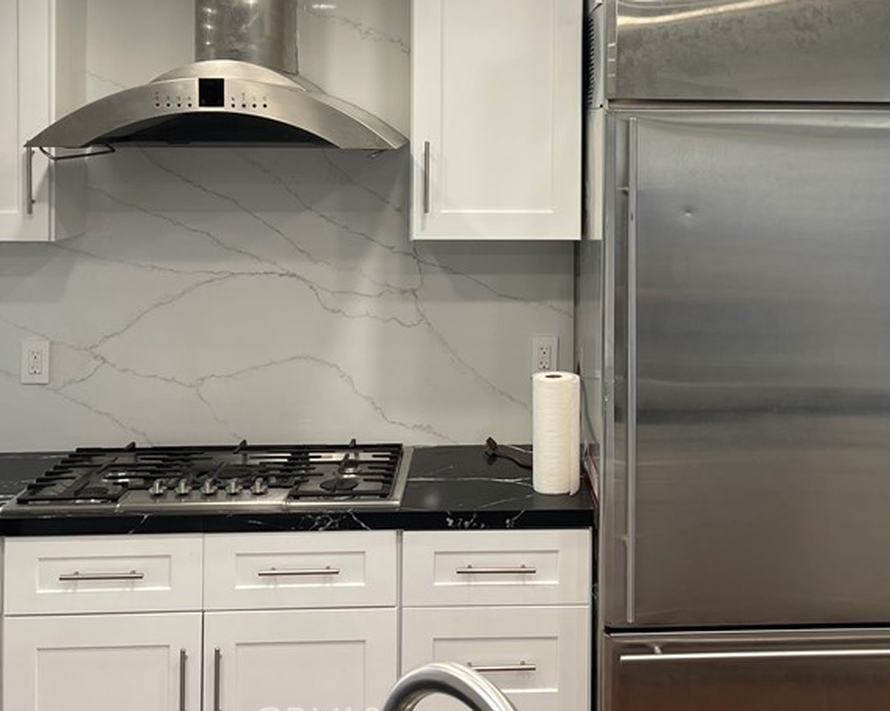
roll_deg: -1.0
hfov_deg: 41.7
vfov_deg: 33.2
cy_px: 143
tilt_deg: -1.4
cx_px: 550
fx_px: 1159
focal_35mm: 44
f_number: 1.6
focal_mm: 5.1
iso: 64
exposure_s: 1/120
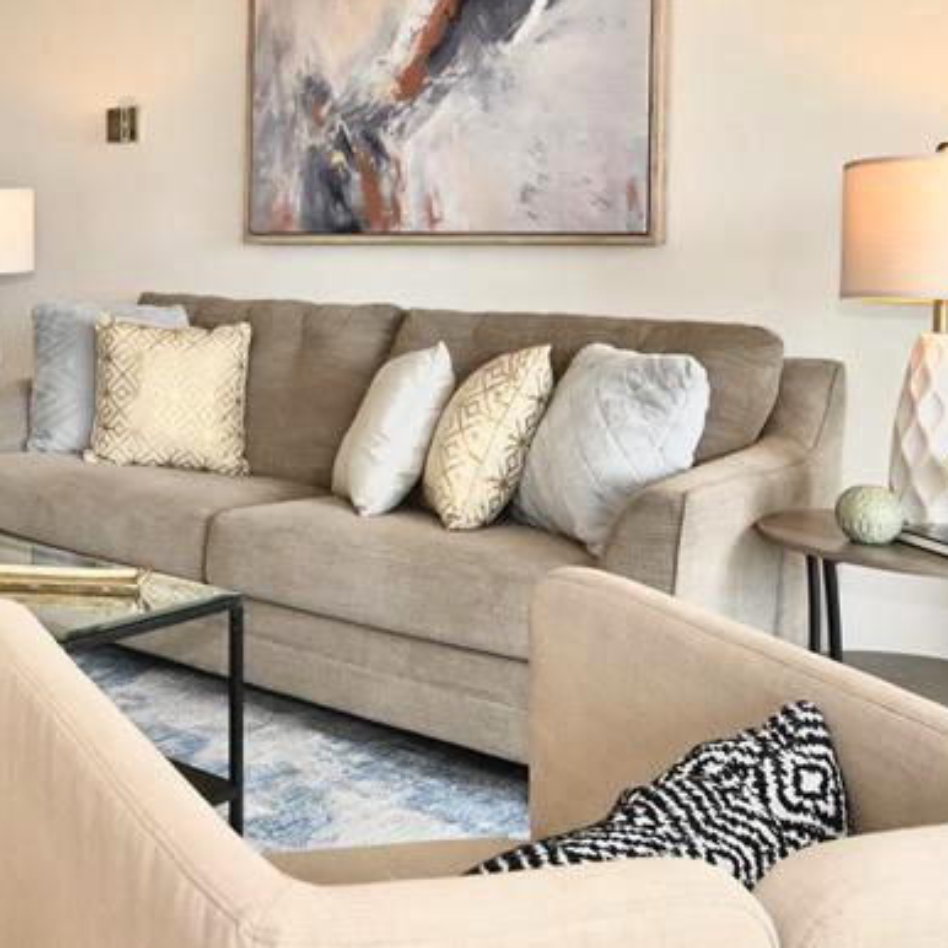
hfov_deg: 35.4
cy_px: 255
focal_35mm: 43
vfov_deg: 38.3
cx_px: -5
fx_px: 1332
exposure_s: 1/400
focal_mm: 18
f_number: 7.1
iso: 3200
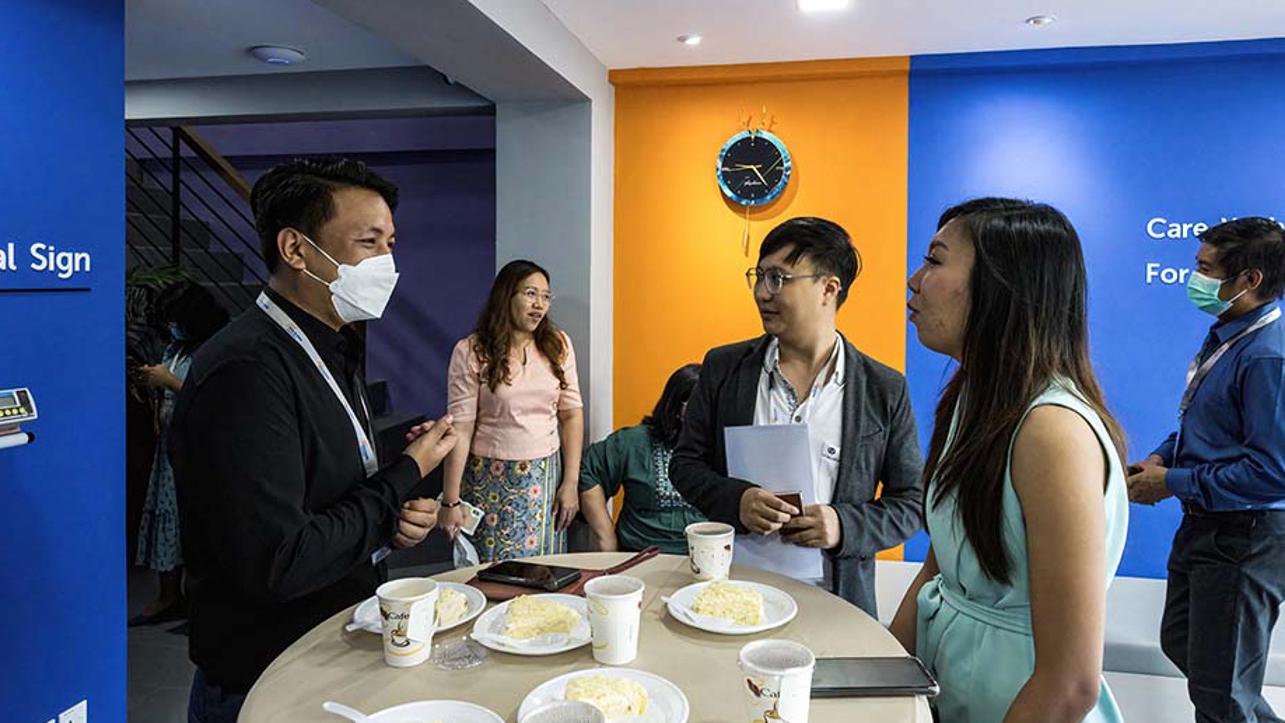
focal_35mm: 23
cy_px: 378
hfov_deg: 78.7
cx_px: 658
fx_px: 784
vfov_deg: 49.5
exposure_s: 1/200
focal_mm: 21
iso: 9000
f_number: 8
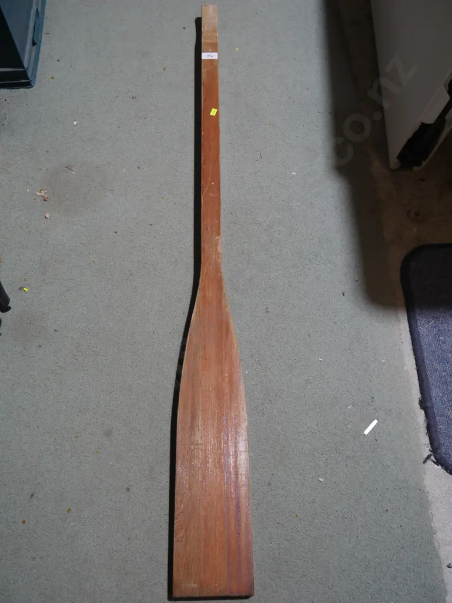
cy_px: 302
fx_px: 557
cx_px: 226
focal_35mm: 32
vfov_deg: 56.8
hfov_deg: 44.2
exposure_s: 1/60
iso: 320
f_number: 3.6
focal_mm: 16
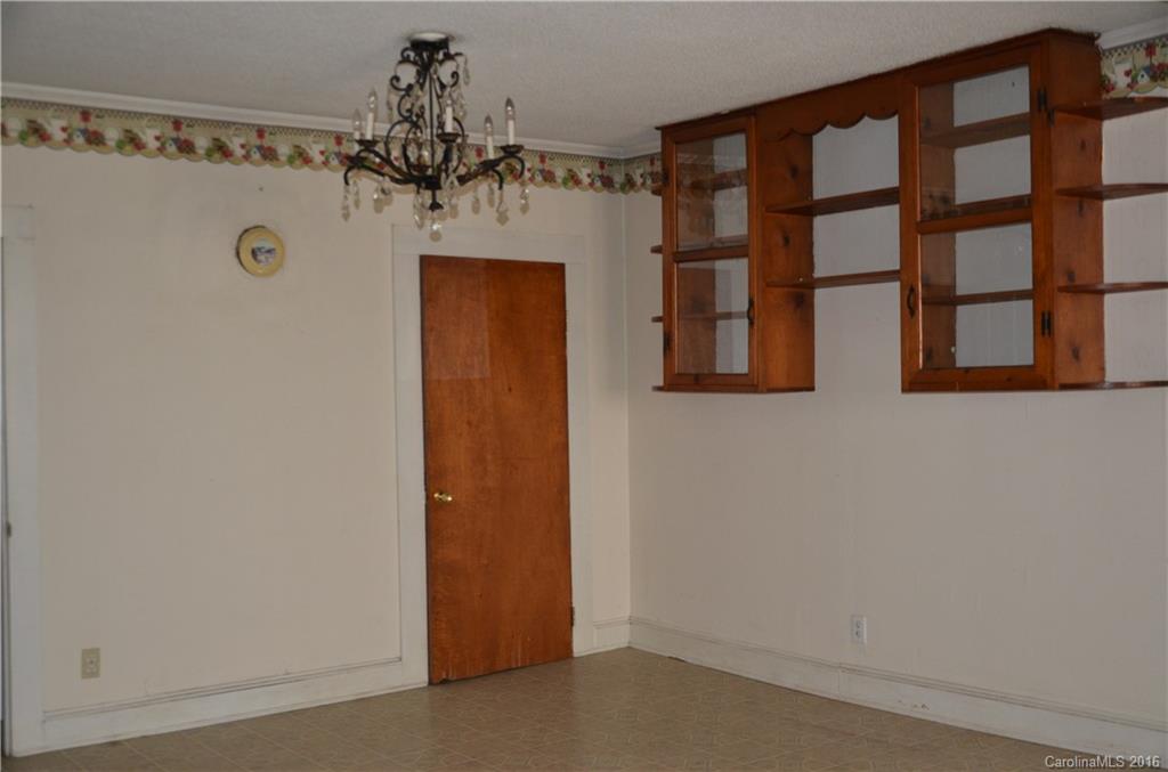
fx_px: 1262
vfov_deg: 34.0
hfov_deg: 49.7
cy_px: 386
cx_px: 584
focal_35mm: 39
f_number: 4
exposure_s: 1/60
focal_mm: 26
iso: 800
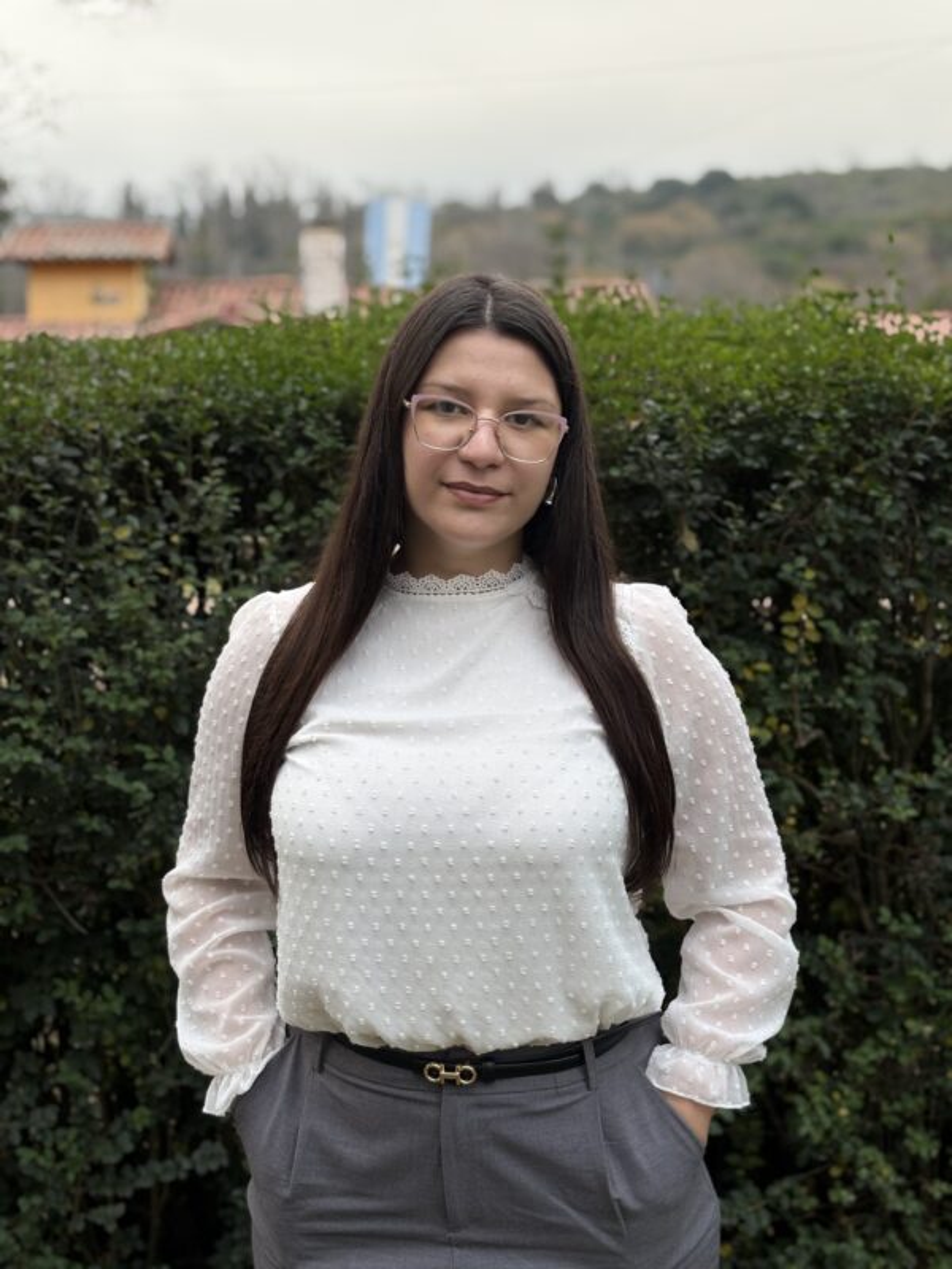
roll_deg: +0.4
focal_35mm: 52
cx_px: 476
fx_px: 1907
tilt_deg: -9.0
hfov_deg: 28.0
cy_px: 634
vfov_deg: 36.8
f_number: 1.6
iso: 32
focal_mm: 5.96
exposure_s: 1/122
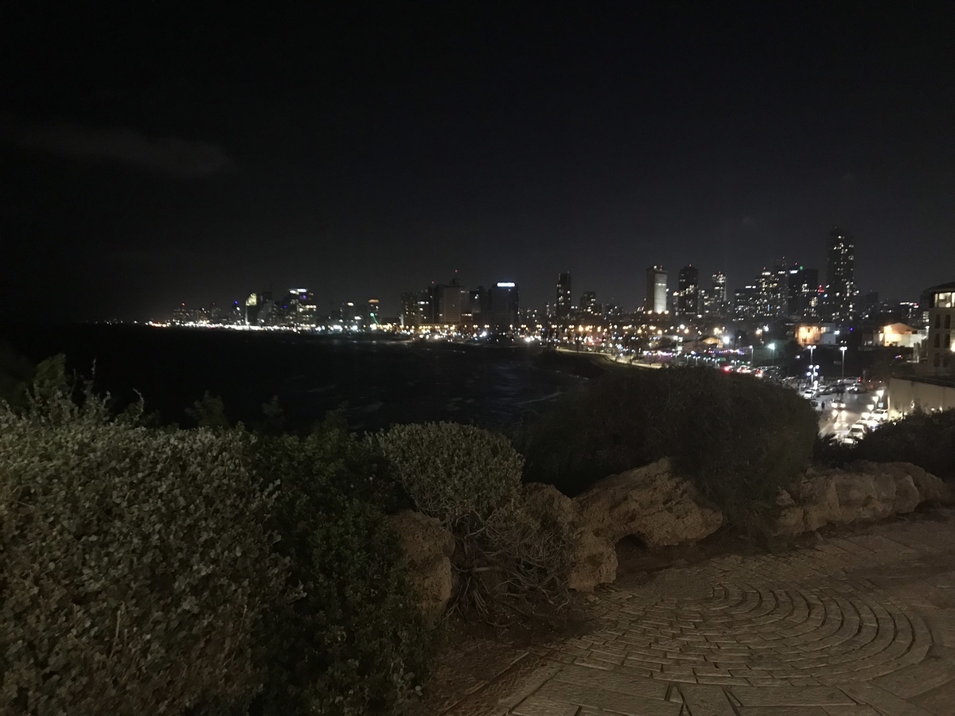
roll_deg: +0.6
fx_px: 772
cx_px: 478
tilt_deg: -1.2
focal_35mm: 28
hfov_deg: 63.4
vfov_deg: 49.7
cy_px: 358
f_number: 1.8
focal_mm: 3.99
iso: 125
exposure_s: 1/4
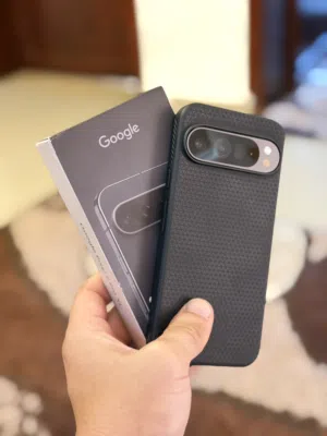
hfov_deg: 30.3
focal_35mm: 48
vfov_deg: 39.7
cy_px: 218
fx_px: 605
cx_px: 164
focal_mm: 6.76
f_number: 1.78
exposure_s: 1/40
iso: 400
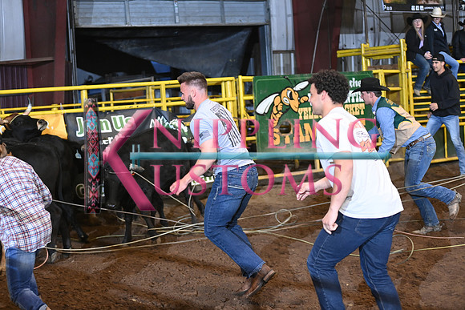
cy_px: 155
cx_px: 232
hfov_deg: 28.8
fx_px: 904
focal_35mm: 70
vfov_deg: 19.5
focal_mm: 70
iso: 3200
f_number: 2.8
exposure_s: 1/250
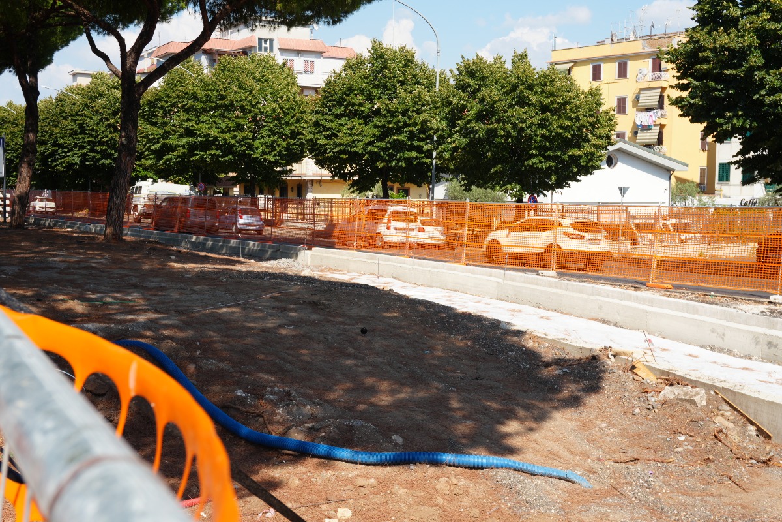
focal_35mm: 45
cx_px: 391
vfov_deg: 29.9
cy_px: 261
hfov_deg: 43.6
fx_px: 977
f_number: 10
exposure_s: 1/125
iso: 100
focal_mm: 30
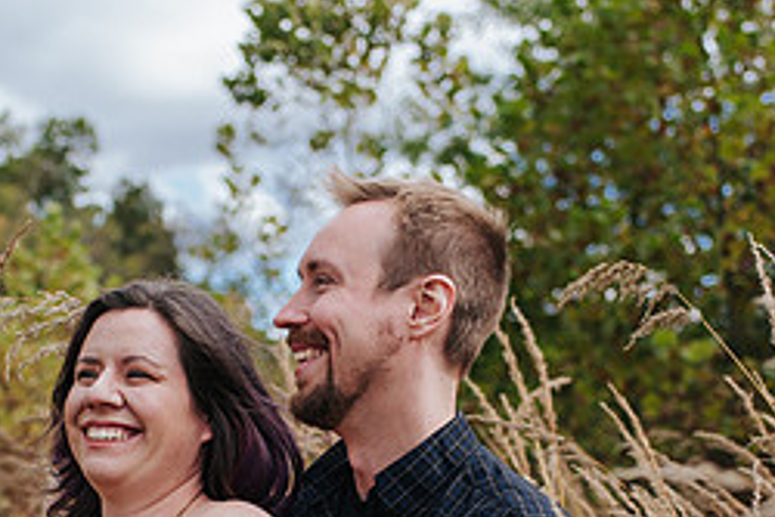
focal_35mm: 84
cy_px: 540
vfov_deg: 15.9
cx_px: 248
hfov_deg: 24.0
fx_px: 1809
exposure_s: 1/800
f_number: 3.2
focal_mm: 35
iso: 140
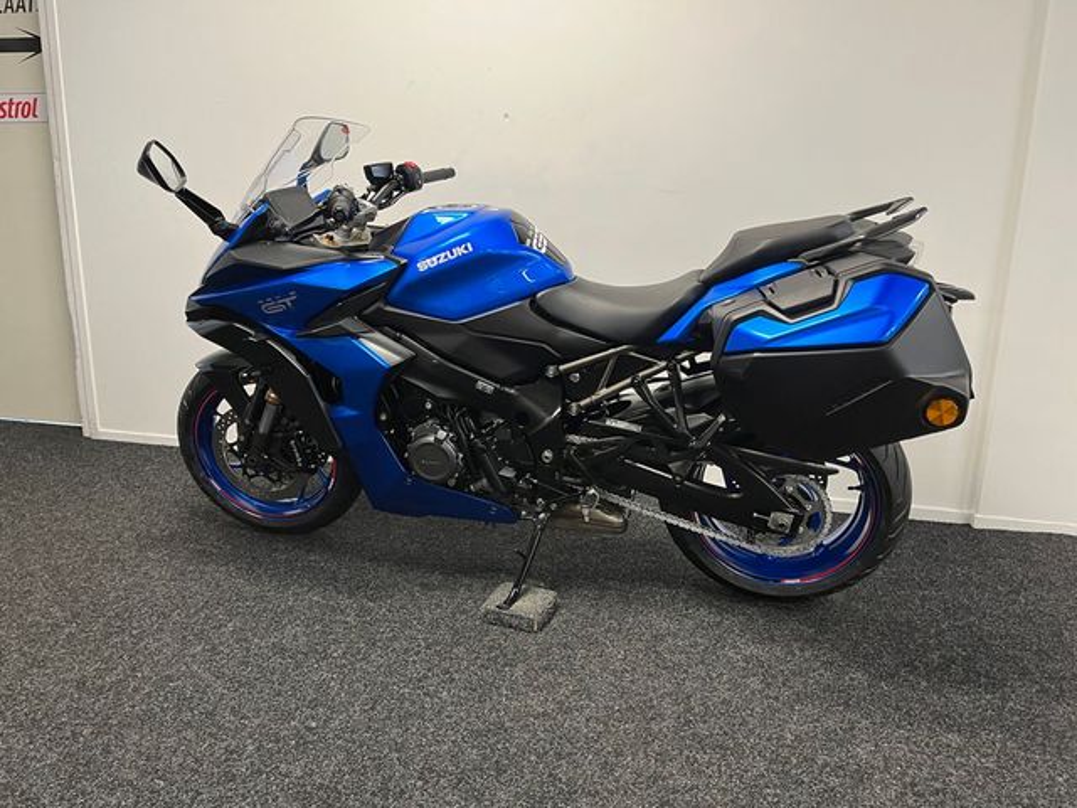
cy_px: 404
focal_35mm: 26
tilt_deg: -12.9
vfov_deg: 53.1
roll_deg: -0.5
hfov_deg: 67.3
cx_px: 538
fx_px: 809
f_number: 1.6
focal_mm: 5.1
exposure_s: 1/50
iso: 125
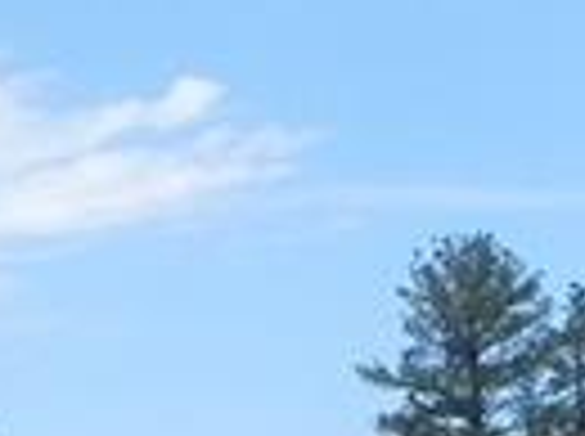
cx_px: -814
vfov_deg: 7.1
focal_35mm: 205
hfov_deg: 8.8
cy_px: 694
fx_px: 3458
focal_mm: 4.6
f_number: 7.1
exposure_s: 1/342
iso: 160
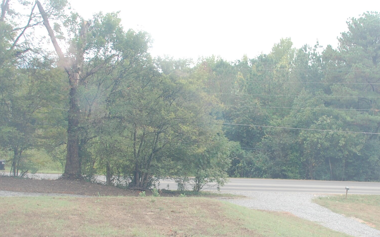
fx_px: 425
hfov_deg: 47.8
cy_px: 145
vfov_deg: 31.1
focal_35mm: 41
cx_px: 237
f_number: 3.5
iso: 400
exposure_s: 1/500
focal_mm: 18
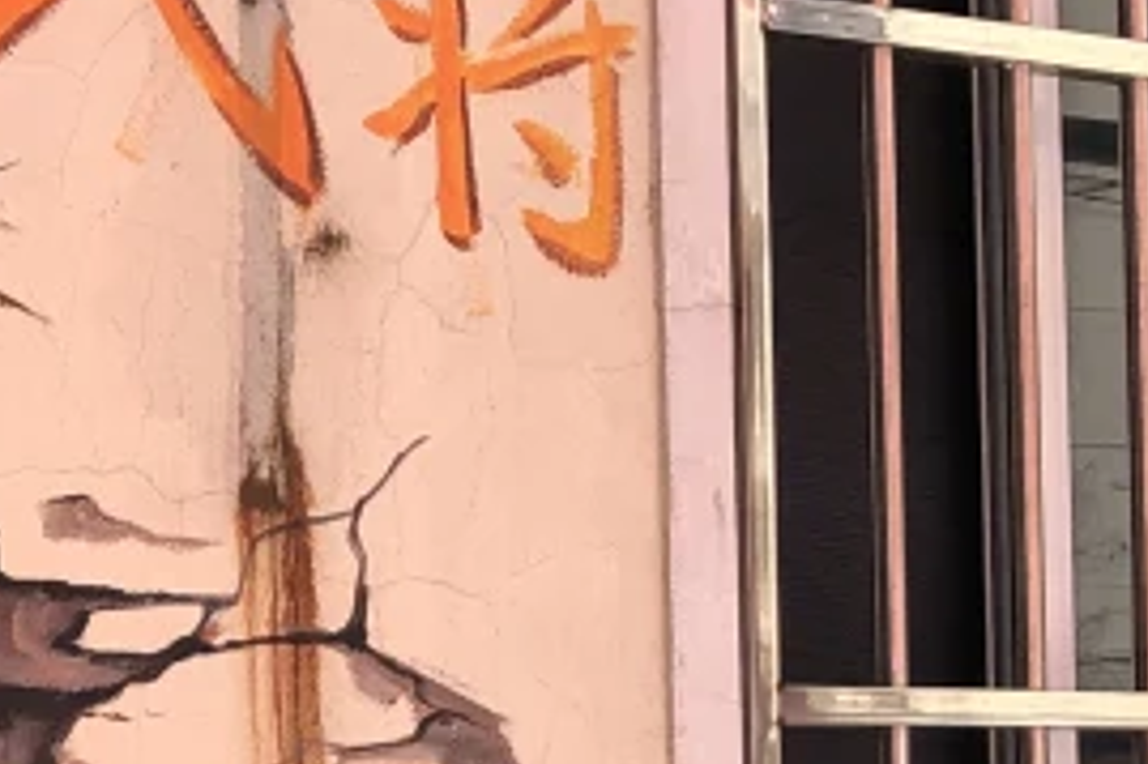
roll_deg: +1.8
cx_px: -252
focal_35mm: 130
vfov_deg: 10.2
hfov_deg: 15.2
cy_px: 1144
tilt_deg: -0.3
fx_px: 4143
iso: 20
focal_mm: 4
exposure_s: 1/631
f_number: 1.8
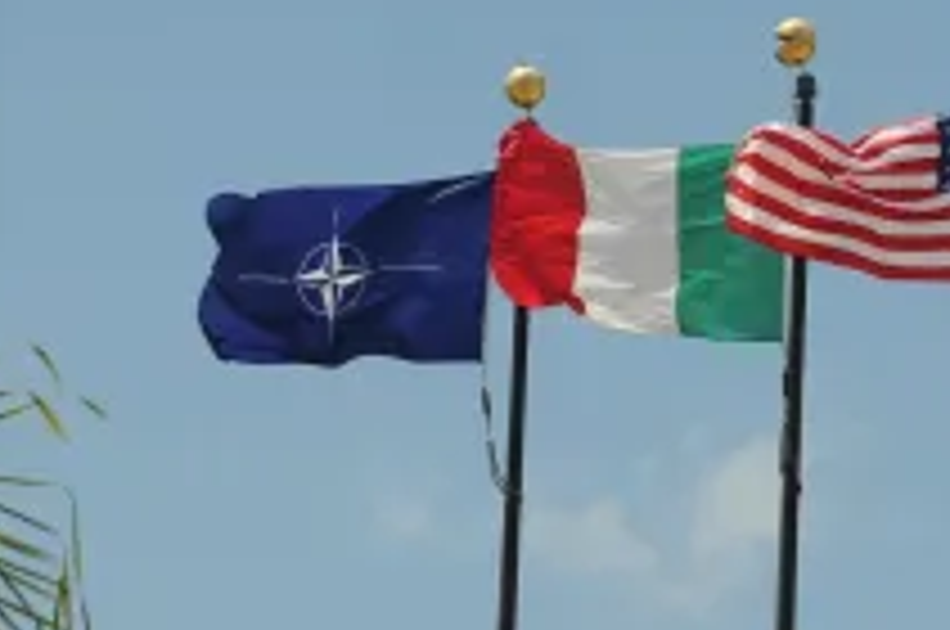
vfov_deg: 3.6
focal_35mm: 384
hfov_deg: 5.4
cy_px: 220
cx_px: 779
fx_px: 10116
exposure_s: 1/1000
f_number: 8
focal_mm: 135
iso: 200
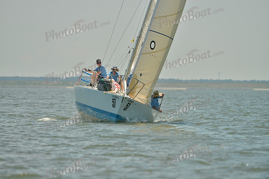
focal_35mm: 400
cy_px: 90
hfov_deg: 5.2
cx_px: 134
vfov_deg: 3.4
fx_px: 2989
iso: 200
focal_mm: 400
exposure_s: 1/1250
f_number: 6.3
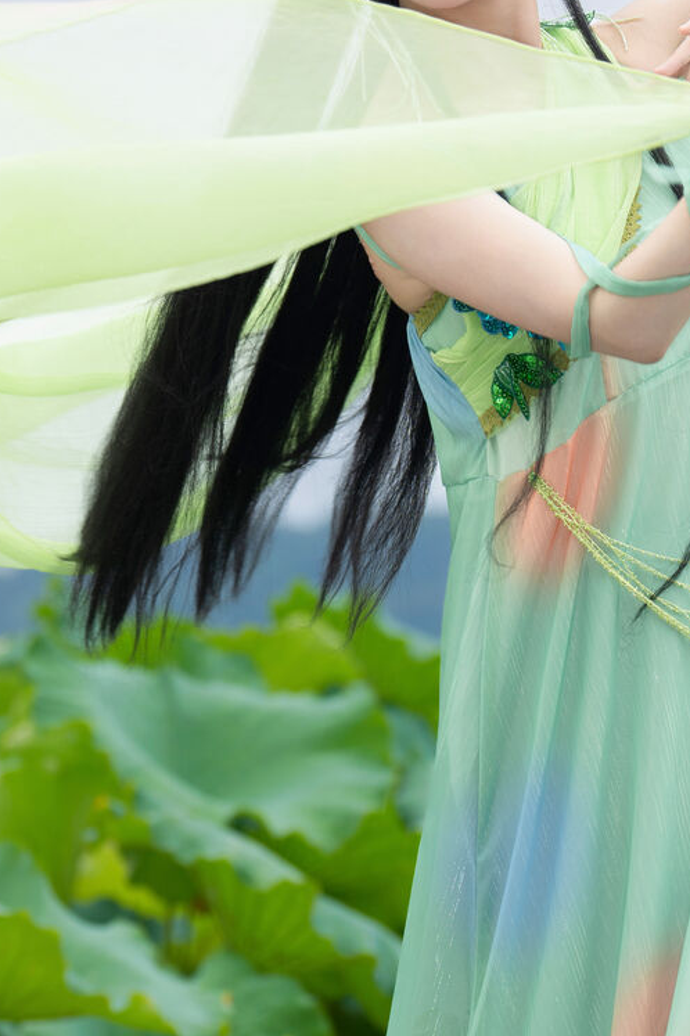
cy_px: 422
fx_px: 7481
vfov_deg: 7.9
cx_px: 478
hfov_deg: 5.3
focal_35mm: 260
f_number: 4.5
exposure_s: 1/250
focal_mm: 108
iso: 200
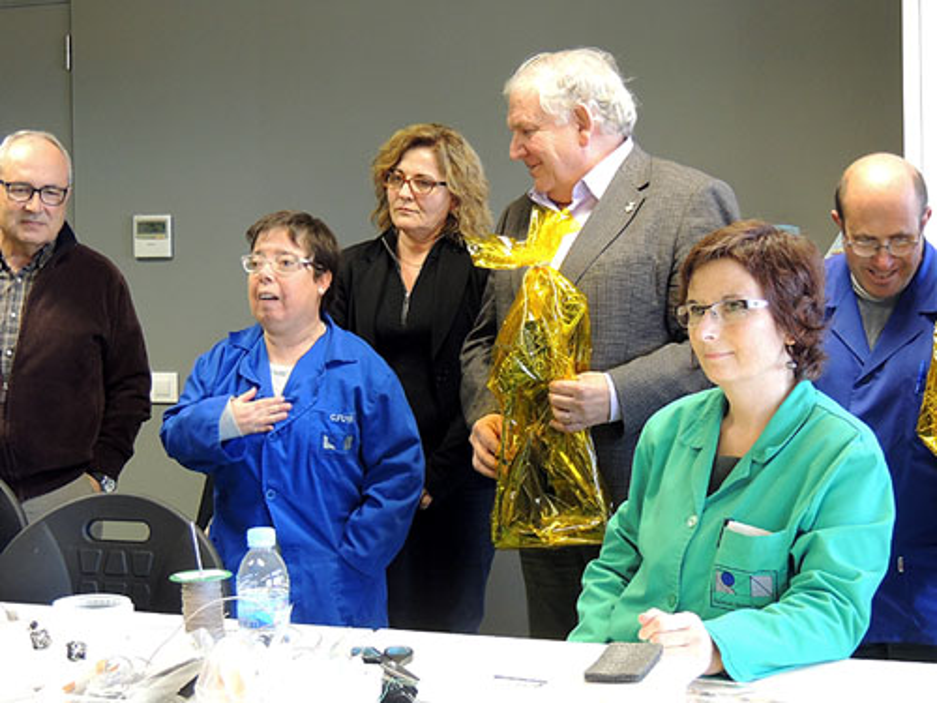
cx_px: 468
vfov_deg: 24.4
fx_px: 1624
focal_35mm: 60
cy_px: 352
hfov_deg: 32.2
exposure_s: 1/30
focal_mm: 10.7
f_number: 3.7
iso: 400
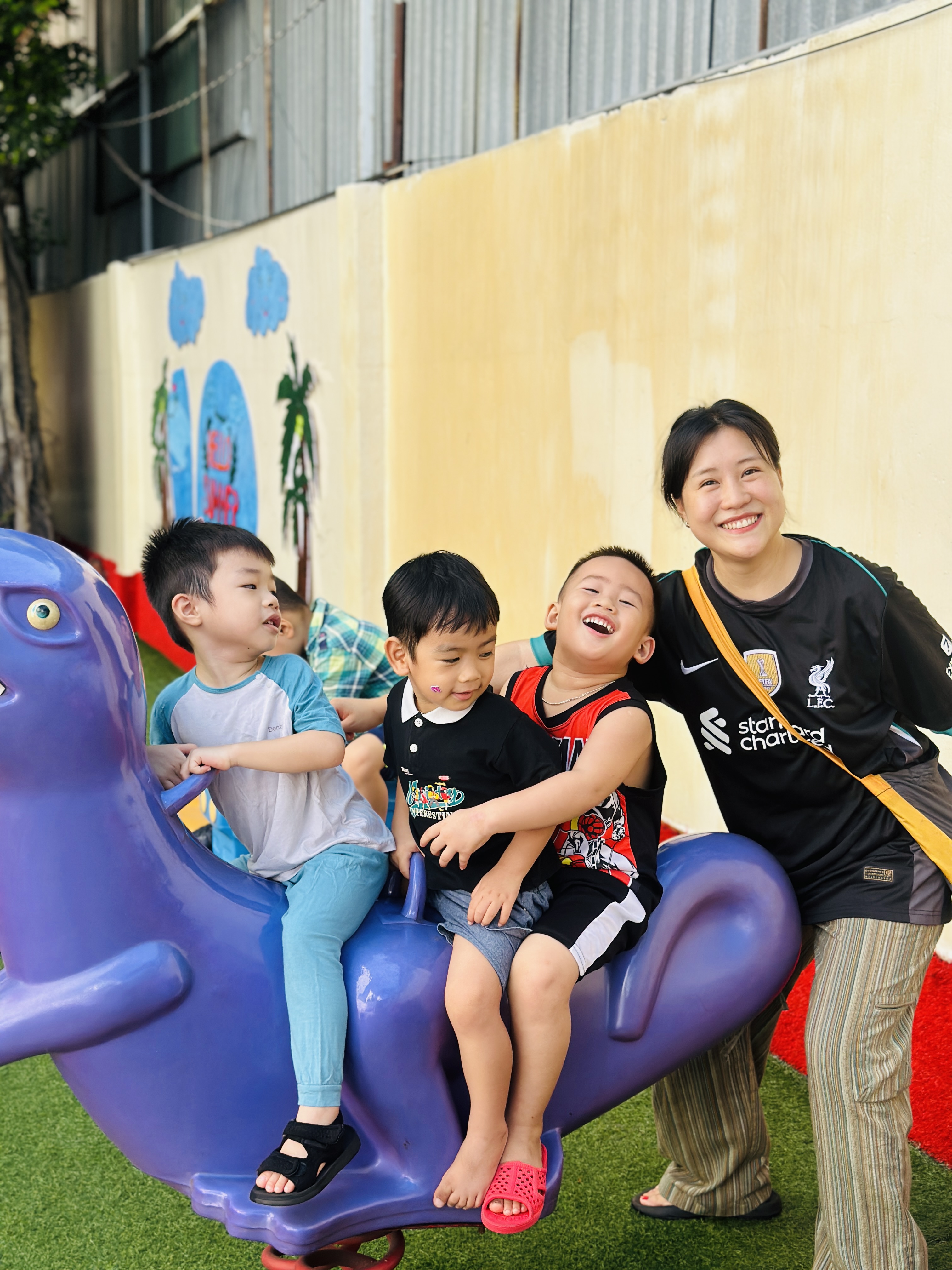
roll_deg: -1.7
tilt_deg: -6.5
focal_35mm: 48
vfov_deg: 39.7
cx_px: 476
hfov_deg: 30.3
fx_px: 1760
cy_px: 635
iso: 80
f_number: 1.78
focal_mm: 6.86
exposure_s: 1/1357
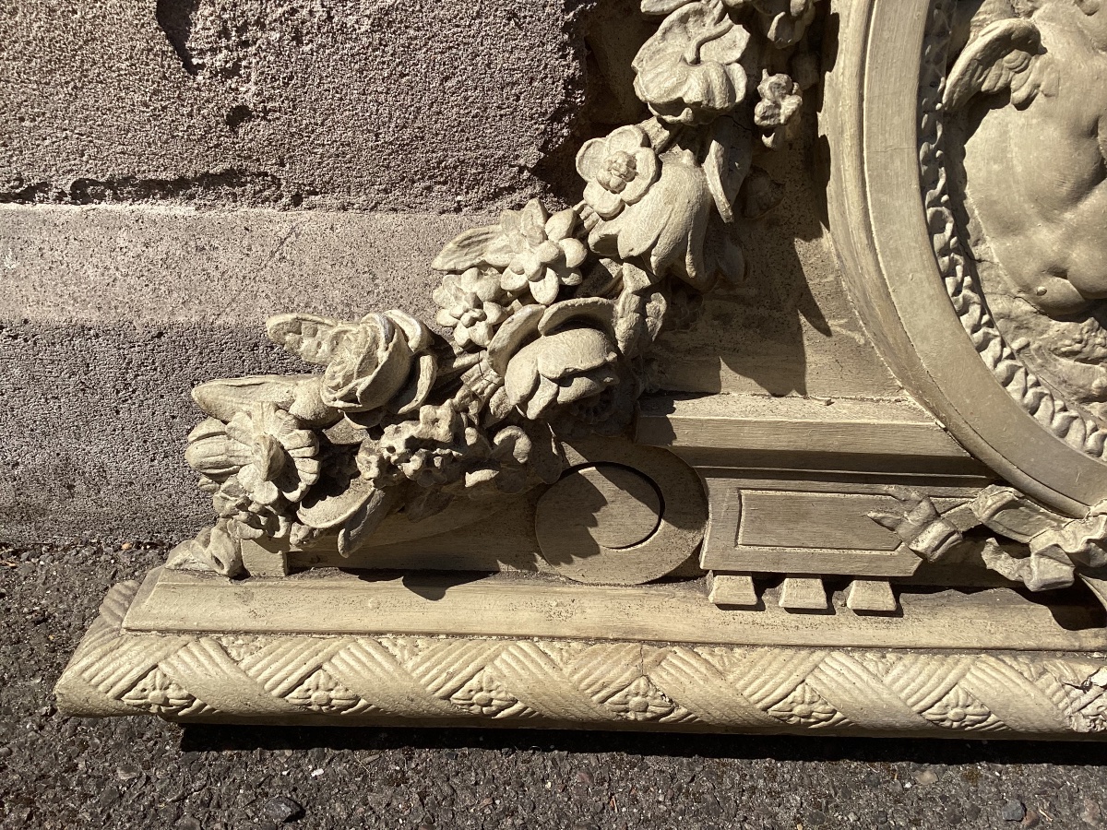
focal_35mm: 31
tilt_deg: -38.1
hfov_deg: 58.4
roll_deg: -3.7
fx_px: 991
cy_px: 415
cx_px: 554
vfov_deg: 45.4
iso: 25
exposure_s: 1/1508
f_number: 2.4
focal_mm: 3.3
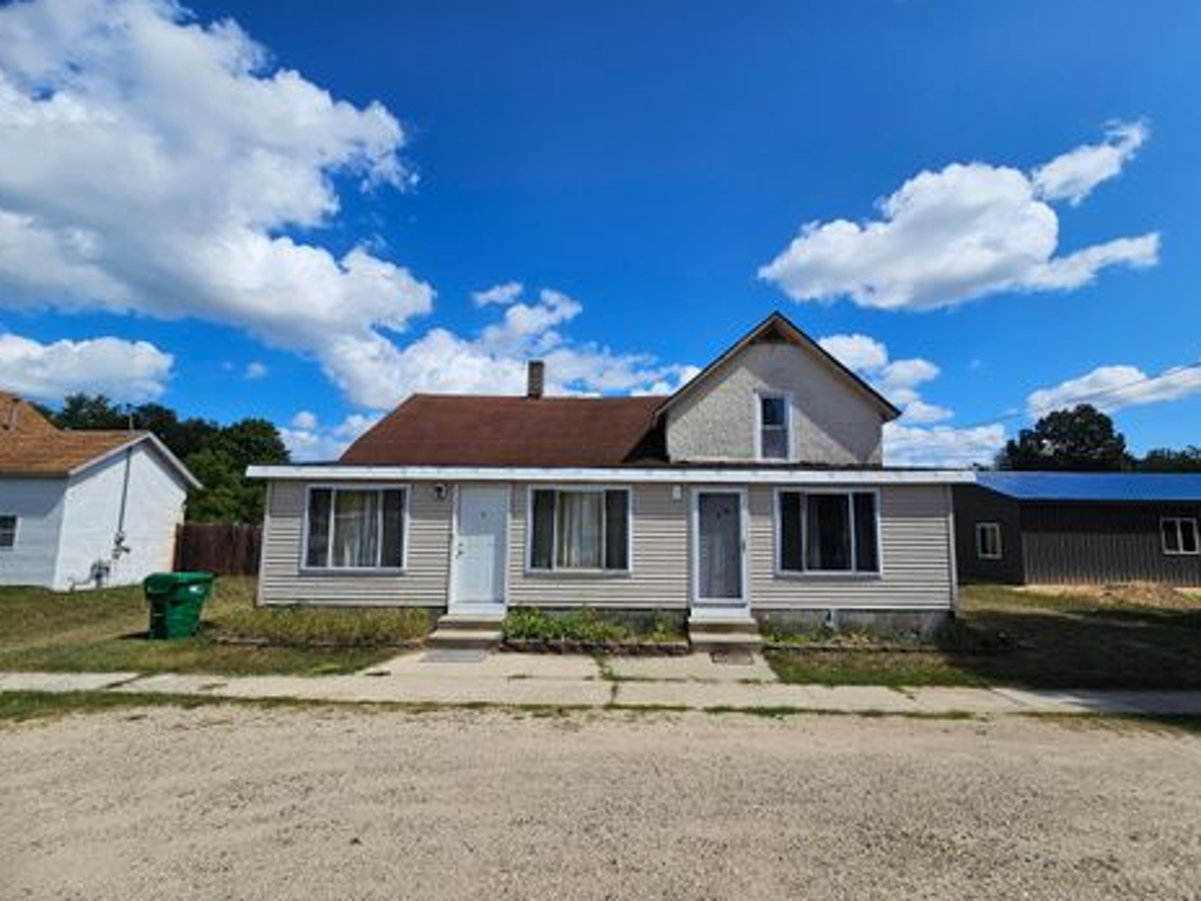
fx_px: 486
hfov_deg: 102.0
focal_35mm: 14
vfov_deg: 85.6
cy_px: 473
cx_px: 629
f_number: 2.2
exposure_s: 1/4176
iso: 50
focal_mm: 2.2
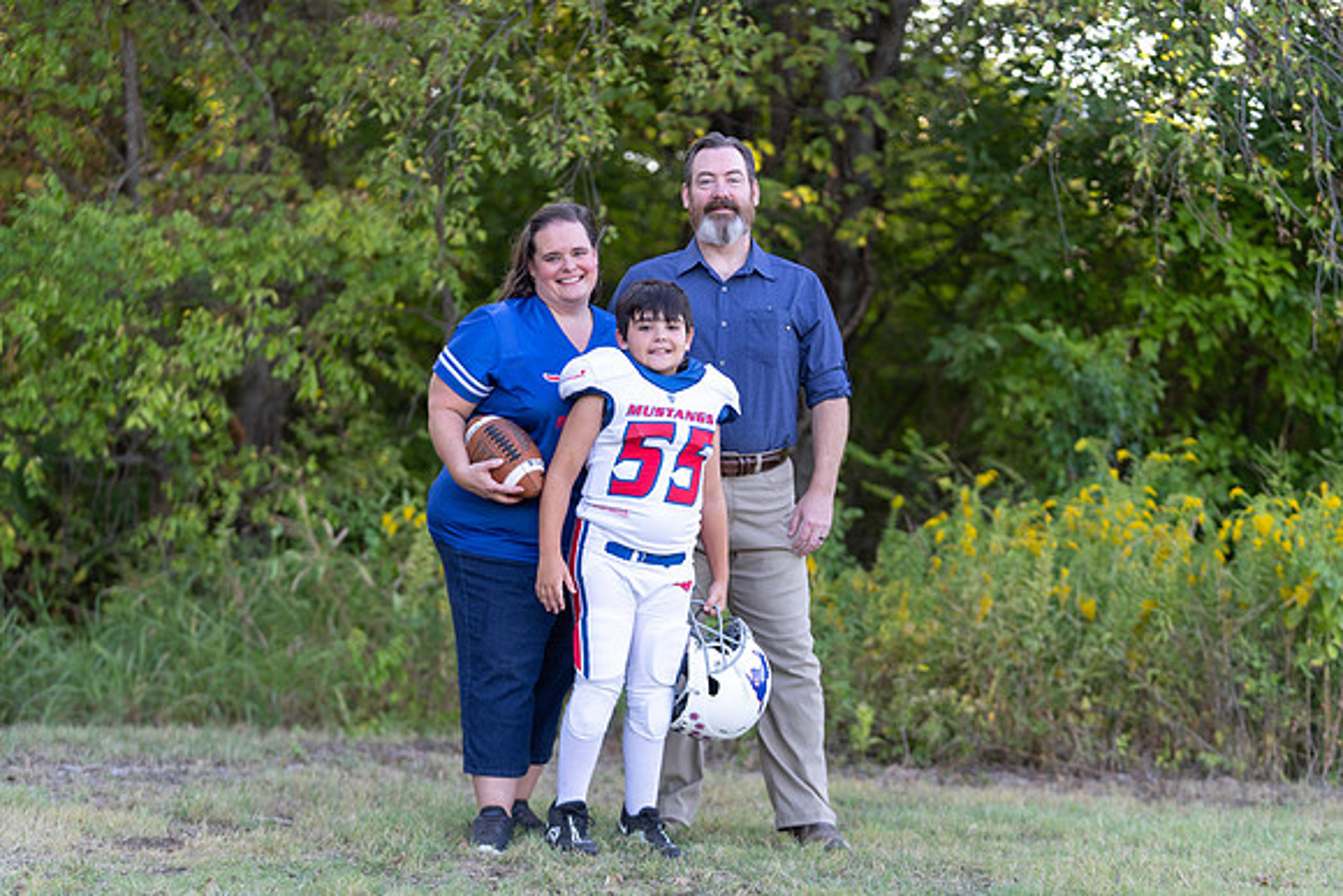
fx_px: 3209
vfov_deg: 15.9
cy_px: 448
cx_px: 672
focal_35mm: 86
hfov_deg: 23.6
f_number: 2.8
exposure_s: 1/320
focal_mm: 86
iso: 250
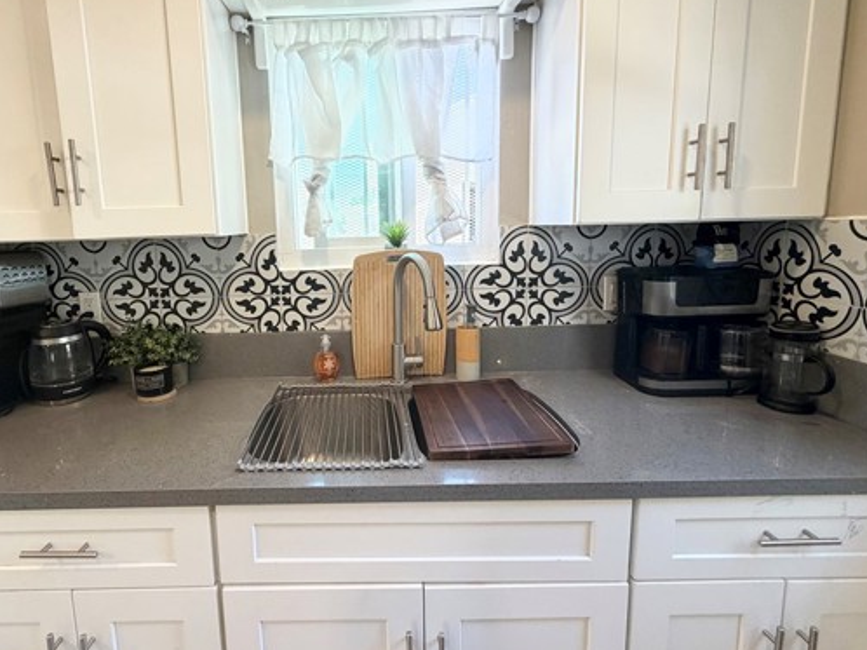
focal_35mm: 18
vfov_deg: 71.2
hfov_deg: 87.0
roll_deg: +1.7
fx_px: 451
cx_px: 360
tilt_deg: -7.6
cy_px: 282
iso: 200
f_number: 2.2
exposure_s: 1/120
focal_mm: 2.22
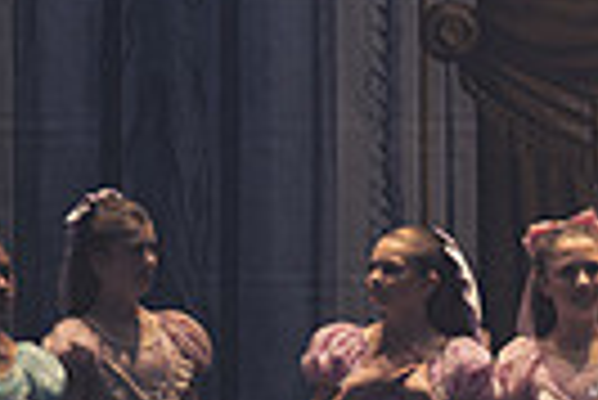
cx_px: 1259
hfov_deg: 2.4
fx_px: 14451
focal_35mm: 869
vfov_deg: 1.6
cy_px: 587
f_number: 2.8
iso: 640
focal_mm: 200
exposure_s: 1/320
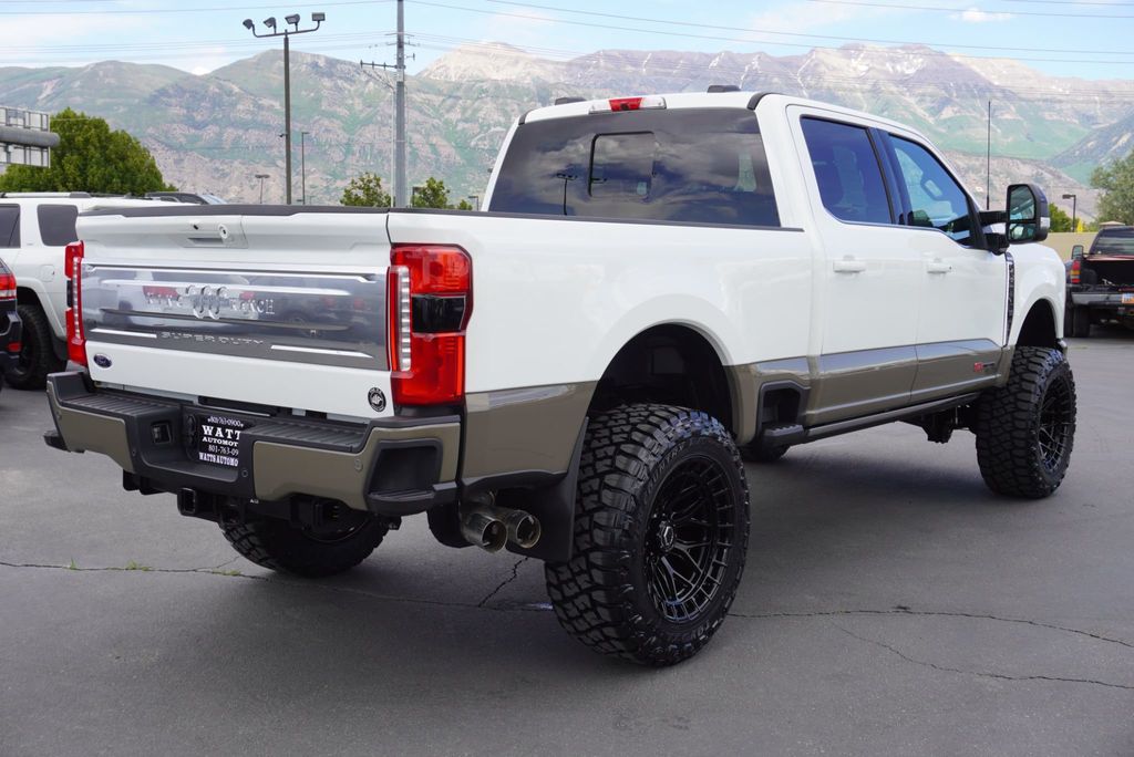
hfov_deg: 49.5
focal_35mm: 39
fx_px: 1229
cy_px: 378
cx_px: 567
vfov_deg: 34.3
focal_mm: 26
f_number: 8
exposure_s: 1/100
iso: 100
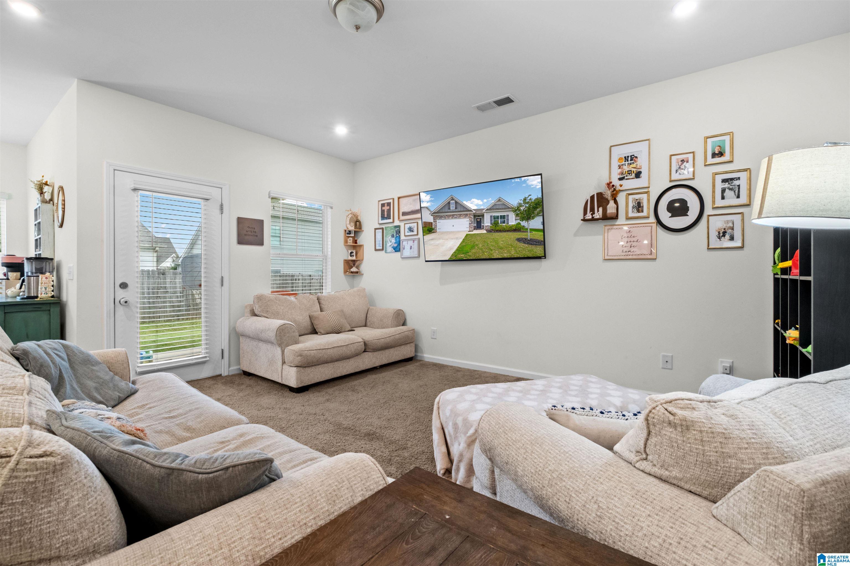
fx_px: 354
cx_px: 425
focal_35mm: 15
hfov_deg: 100.4
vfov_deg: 77.3
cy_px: 283
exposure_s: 1/2.5
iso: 640
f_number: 7.1
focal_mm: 10
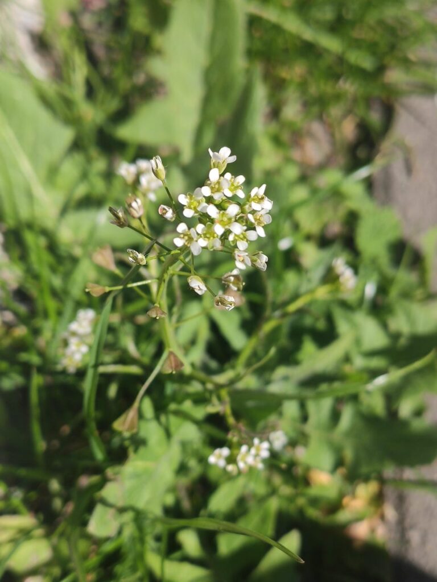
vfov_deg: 36.8
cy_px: 291
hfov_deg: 28.0
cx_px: 218
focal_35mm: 52
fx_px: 875
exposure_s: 1/1394
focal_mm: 4.77
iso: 112
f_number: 1.75
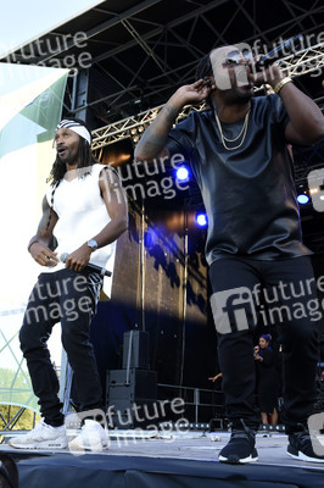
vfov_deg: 48.0
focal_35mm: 40
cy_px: 244
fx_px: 548
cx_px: 162
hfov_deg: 33.0
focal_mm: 27
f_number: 10
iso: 900
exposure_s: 1/125
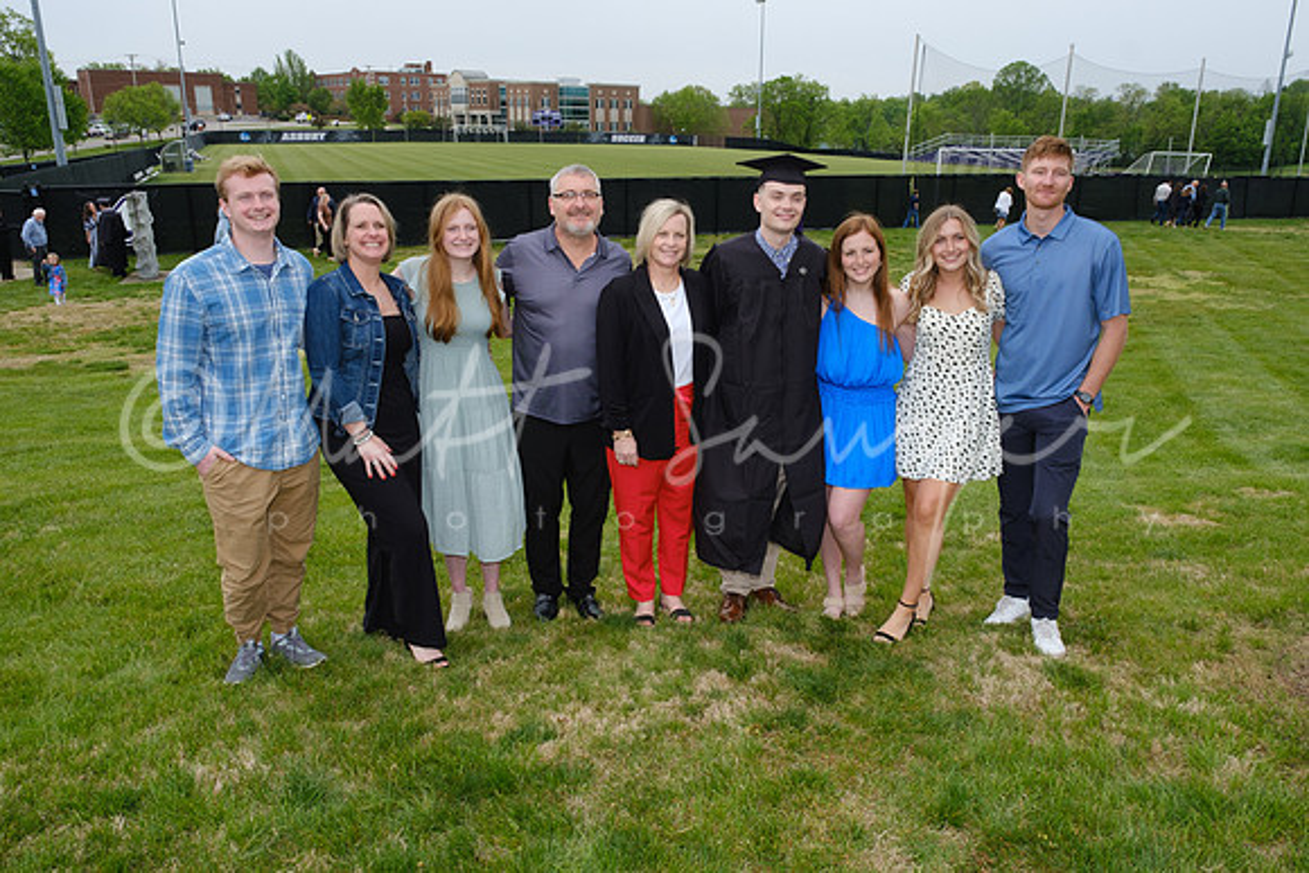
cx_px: 654
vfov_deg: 49.6
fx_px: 946
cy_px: 436
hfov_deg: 69.4
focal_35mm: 26
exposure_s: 1/125
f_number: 11
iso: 400
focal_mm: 17
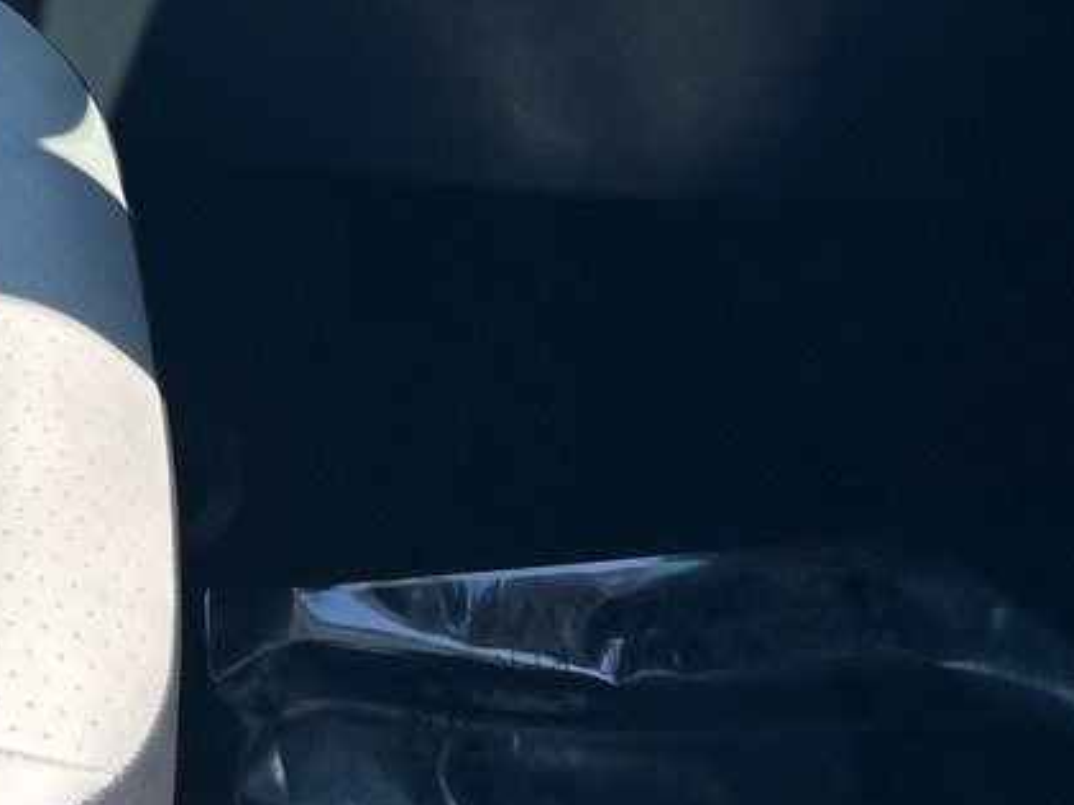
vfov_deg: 14.0
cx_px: -407
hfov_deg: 18.2
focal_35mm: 99
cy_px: -394
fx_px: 3072
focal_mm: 5.7
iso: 50
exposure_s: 1/1488
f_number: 1.5
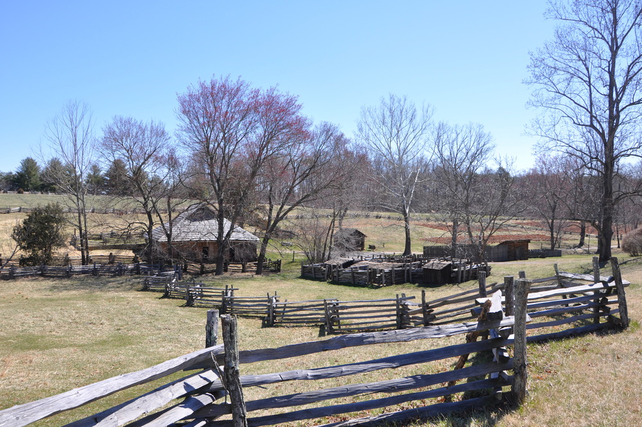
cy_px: 214
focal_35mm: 27
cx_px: 321
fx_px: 481
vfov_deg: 47.8
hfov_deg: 67.4
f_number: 9
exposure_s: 1/320
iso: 200
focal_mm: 18
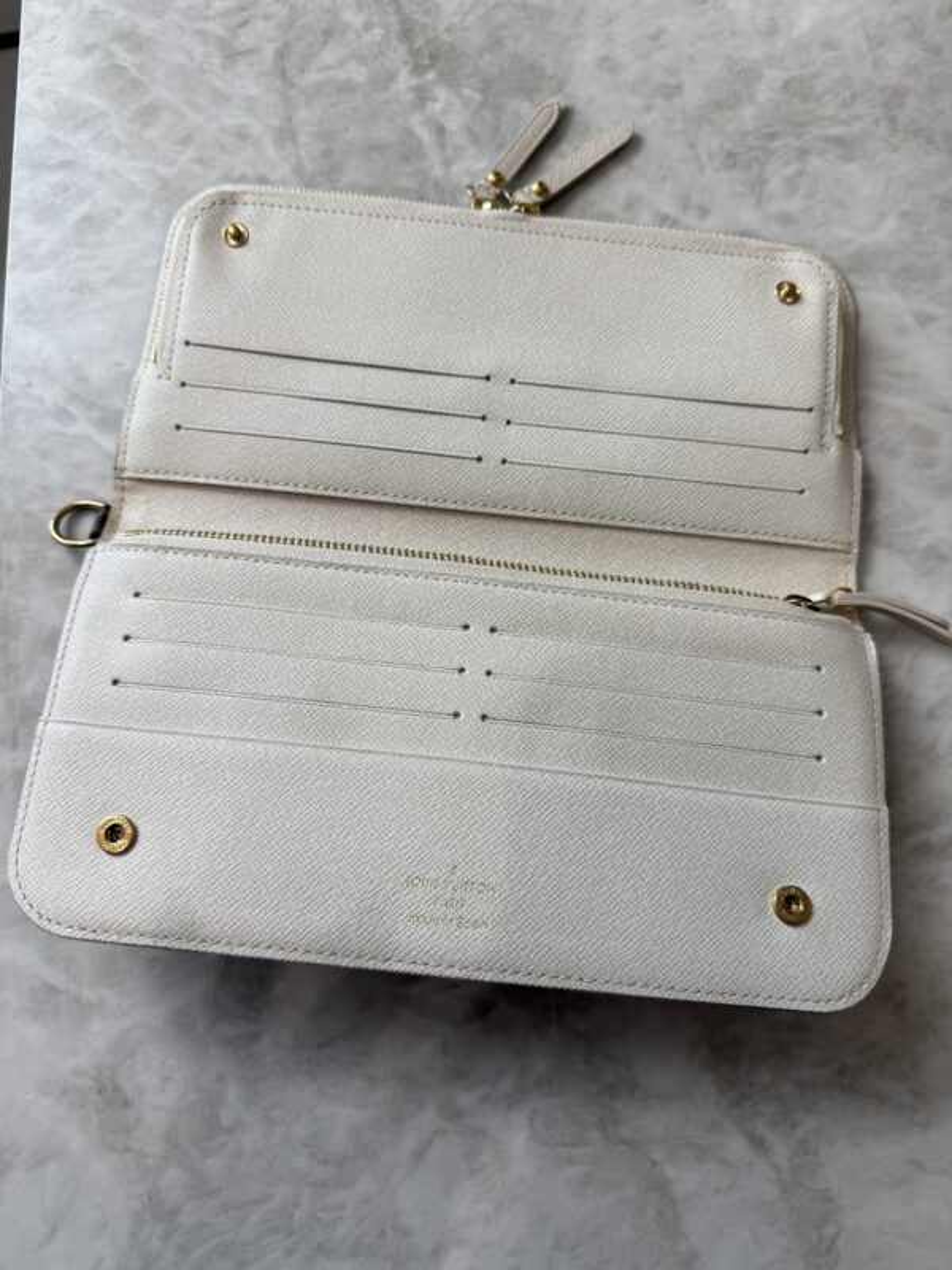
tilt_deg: -79.5
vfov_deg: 71.6
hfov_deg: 56.8
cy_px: 635
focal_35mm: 24
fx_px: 880
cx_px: 476
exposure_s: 1/130
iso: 50
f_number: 1.78
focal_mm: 6.76
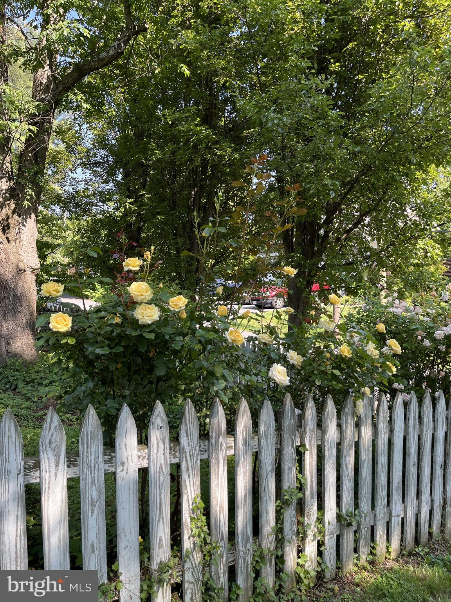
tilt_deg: -2.4
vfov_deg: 67.3
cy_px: 301
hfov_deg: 53.1
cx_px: 226
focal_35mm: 26
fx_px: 452
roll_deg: +0.3
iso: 50
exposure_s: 1/359
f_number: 1.6
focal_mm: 5.1
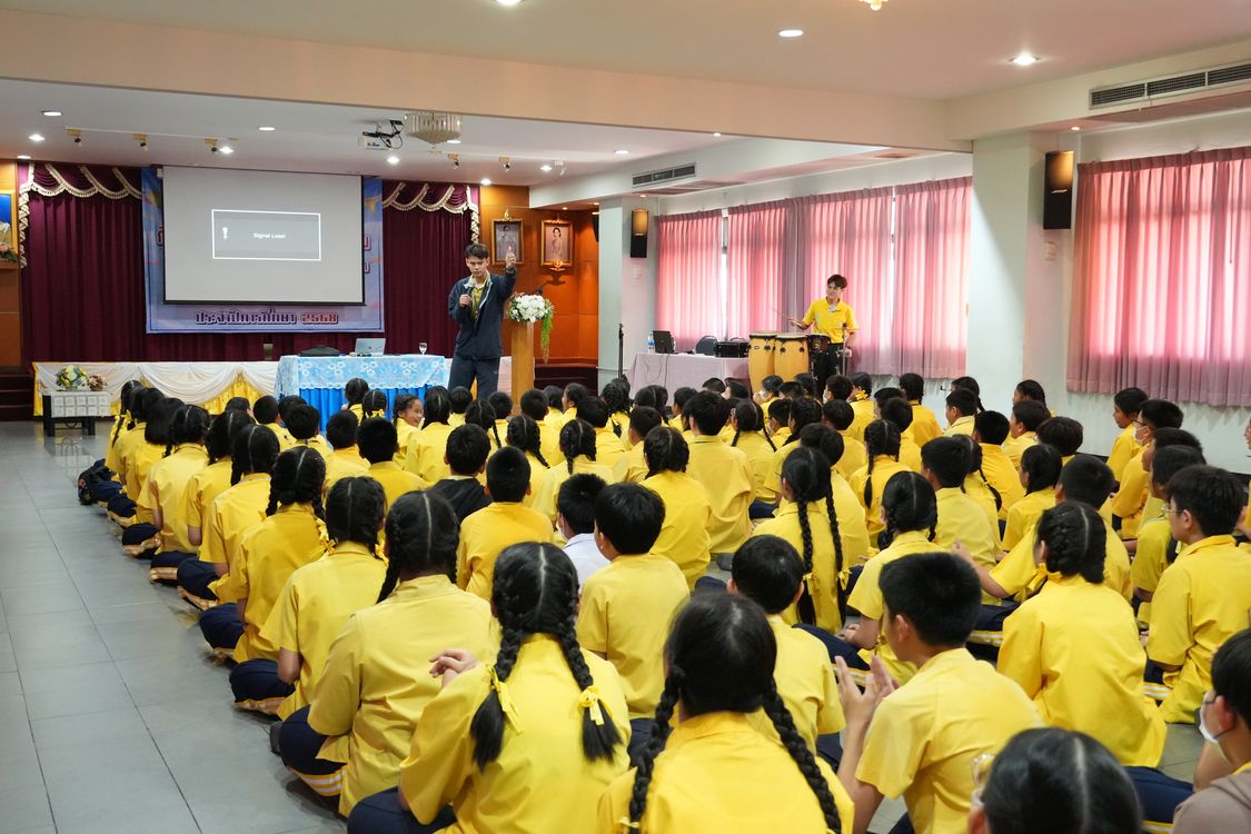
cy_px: 417
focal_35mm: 39
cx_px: 626
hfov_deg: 49.6
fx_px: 1355
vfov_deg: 34.2
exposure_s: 1/80
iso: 4000
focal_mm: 26
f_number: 5
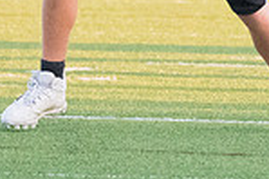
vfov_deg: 0.8
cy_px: -150
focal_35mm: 1809
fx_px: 13502
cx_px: 153
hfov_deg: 1.1
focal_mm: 310
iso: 5000
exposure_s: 1/2000
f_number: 5.6
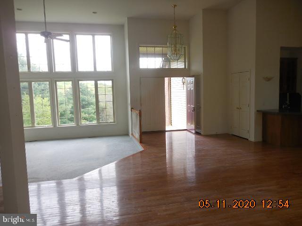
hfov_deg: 69.4
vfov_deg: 54.9
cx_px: 151
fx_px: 218
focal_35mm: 25
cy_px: 113
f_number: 3.7
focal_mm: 4.5
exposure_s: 1/60
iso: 125
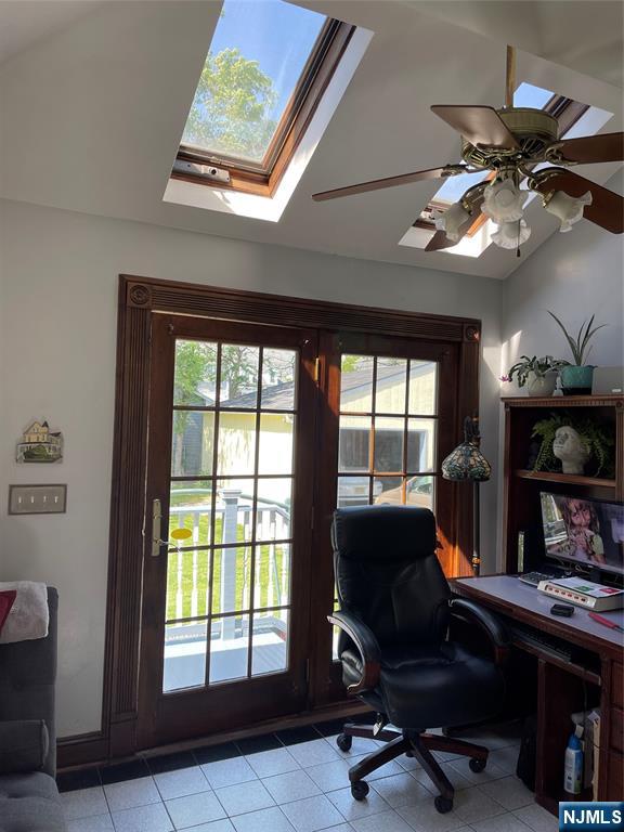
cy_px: 416
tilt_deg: +1.4
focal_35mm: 25
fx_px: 601
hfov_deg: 54.9
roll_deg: -1.8
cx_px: 312
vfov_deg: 69.4
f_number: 1.6
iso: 32
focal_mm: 5.1
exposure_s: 1/180
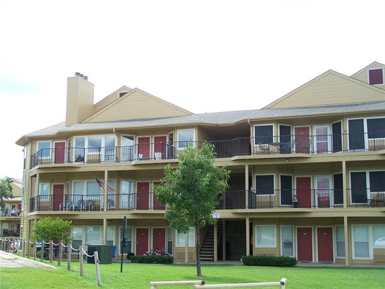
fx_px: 567
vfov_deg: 28.6
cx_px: 192
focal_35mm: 51
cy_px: 144
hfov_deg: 37.5
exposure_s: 1/500
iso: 80
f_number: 3
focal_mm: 8.5
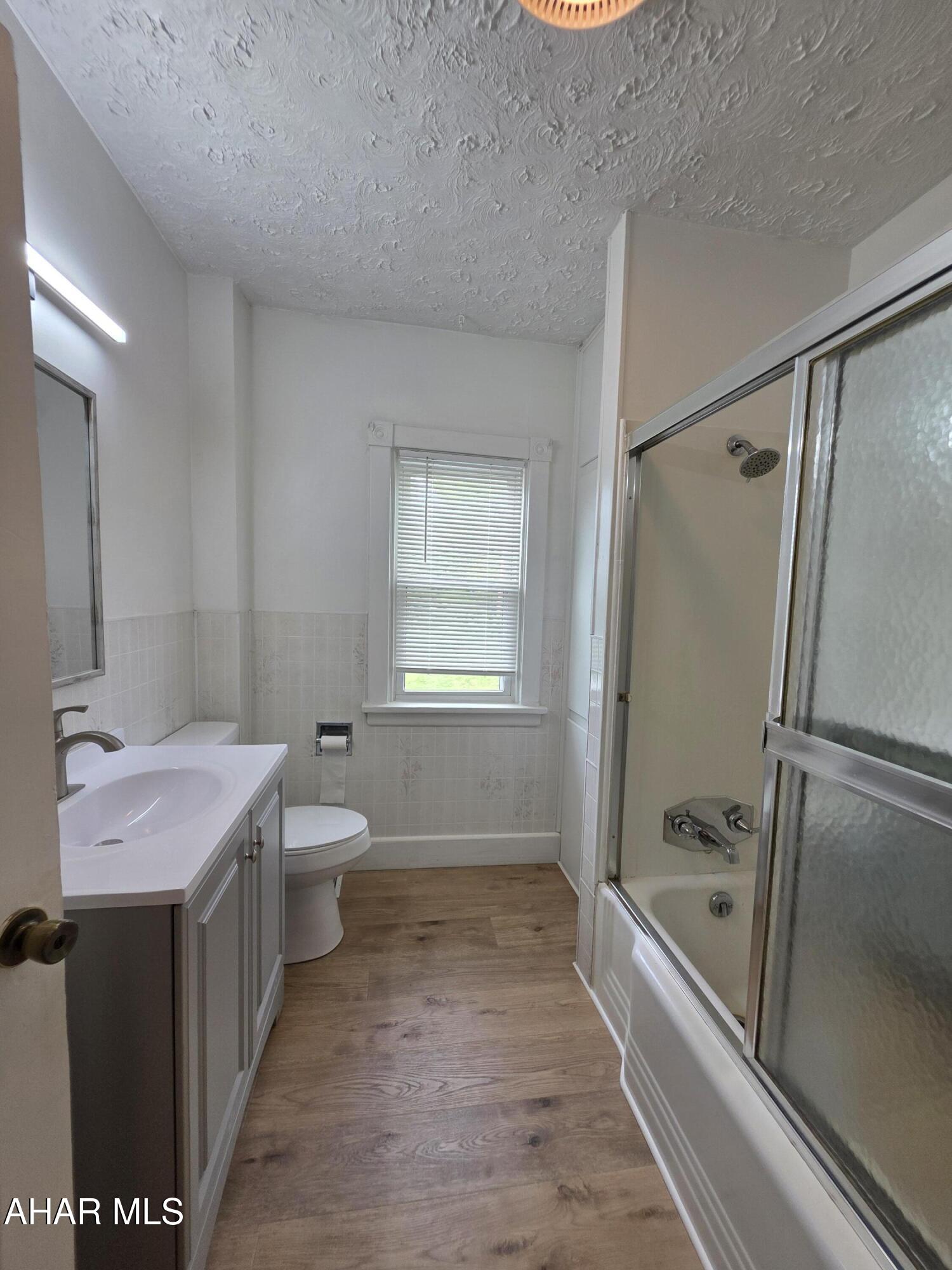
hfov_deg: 89.9
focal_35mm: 13
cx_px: 476
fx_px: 477
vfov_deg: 106.2
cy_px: 635
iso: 64
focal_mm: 2.2
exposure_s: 1/120
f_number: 1.9
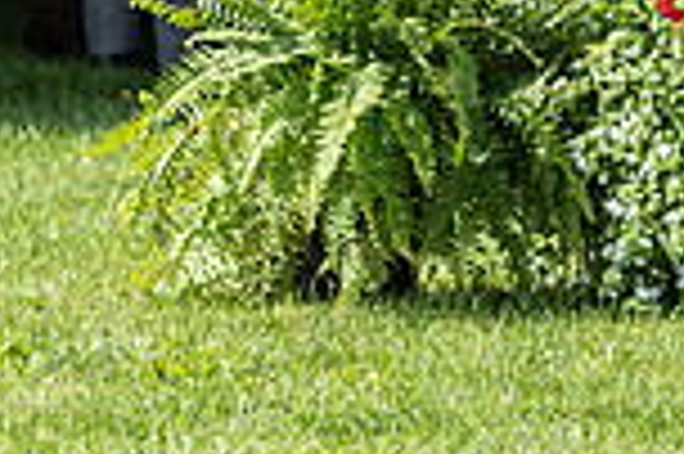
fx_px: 7687
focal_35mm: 405
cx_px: 1148
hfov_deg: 5.0
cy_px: -83
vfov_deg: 3.4
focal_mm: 98
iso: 800
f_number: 4
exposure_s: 1/2000
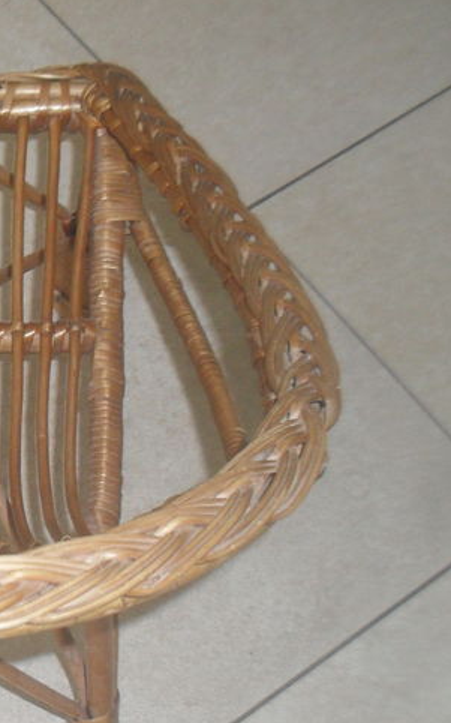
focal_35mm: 77
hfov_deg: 15.7
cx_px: -211
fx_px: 1515
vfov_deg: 26.7
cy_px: 471
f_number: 3.2
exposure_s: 1/45
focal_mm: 6.3
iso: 200
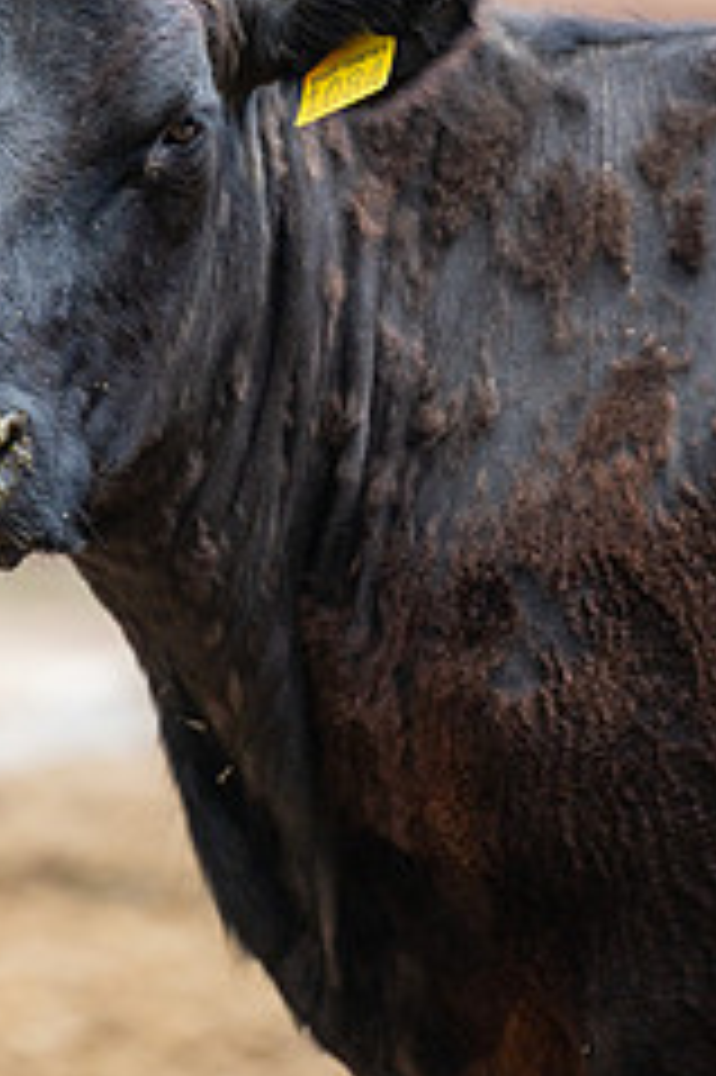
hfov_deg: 3.6
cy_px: 270
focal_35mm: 377
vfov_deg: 5.5
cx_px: 135
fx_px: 11263
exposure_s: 1/1600
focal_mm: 200
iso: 125
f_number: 2.8
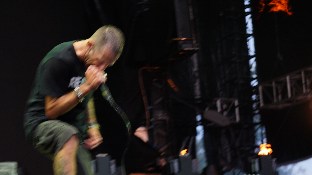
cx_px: 100
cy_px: 77
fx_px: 935
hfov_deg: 18.9
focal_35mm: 113
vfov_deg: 10.7
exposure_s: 1/80
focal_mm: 63
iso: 200
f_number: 4
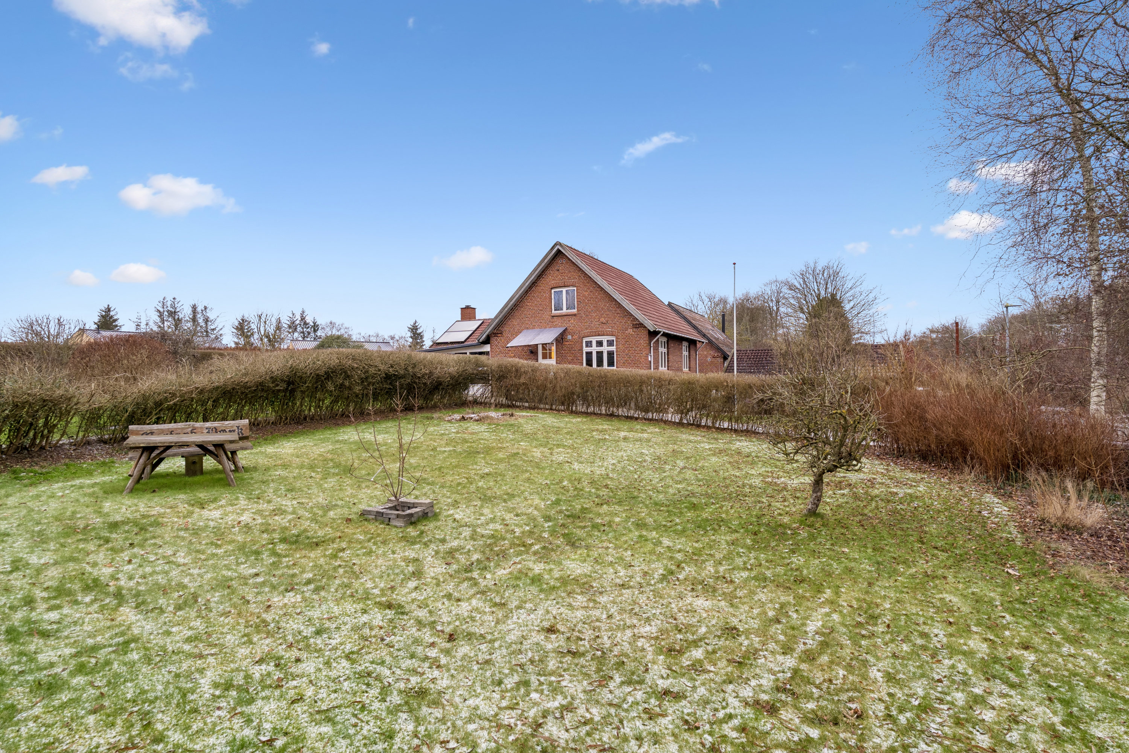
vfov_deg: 64.6
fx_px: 596
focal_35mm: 19
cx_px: 564
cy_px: 376
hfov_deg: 86.9
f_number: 8
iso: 200
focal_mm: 19
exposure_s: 1/15
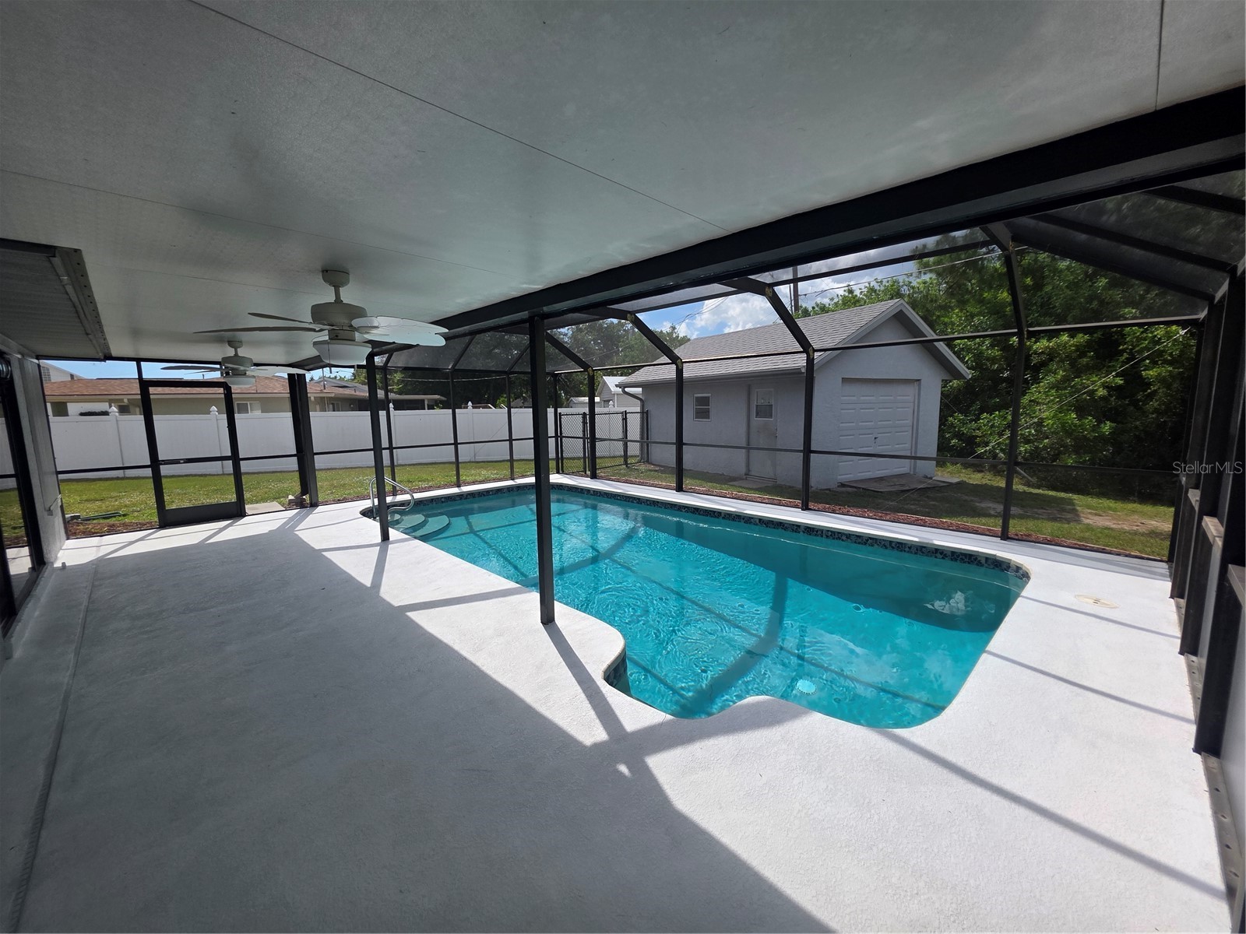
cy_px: 467
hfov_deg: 106.2
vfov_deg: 89.9
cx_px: 623
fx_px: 468
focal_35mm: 13
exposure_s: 1/1978
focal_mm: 2.2
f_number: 1.9
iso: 40
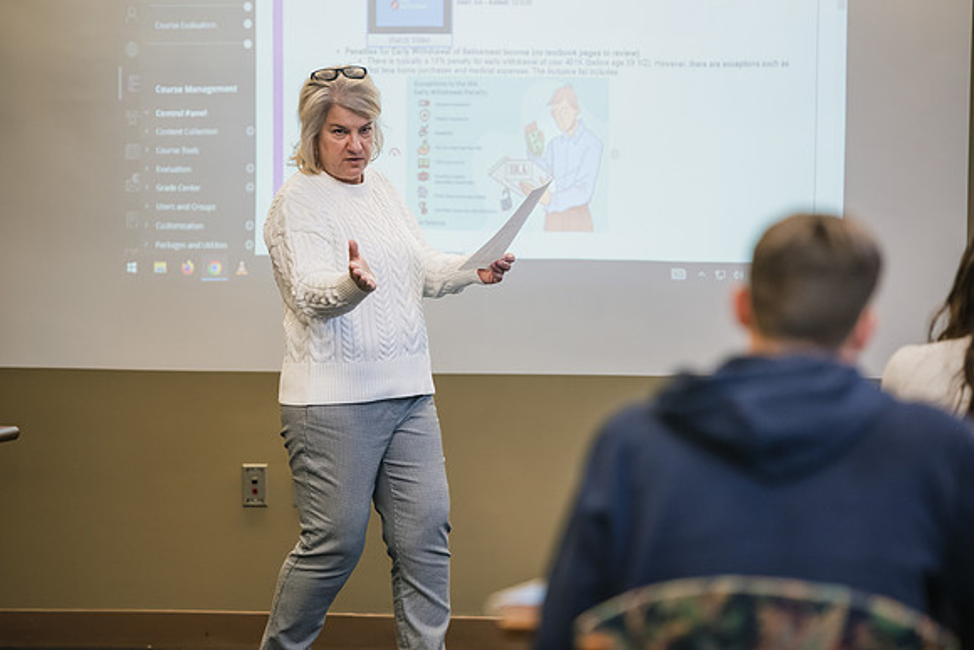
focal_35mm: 170
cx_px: 487
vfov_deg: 8.1
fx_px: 4600
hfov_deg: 12.1
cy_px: 325
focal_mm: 170
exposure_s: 1/200
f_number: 3.2
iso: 1600
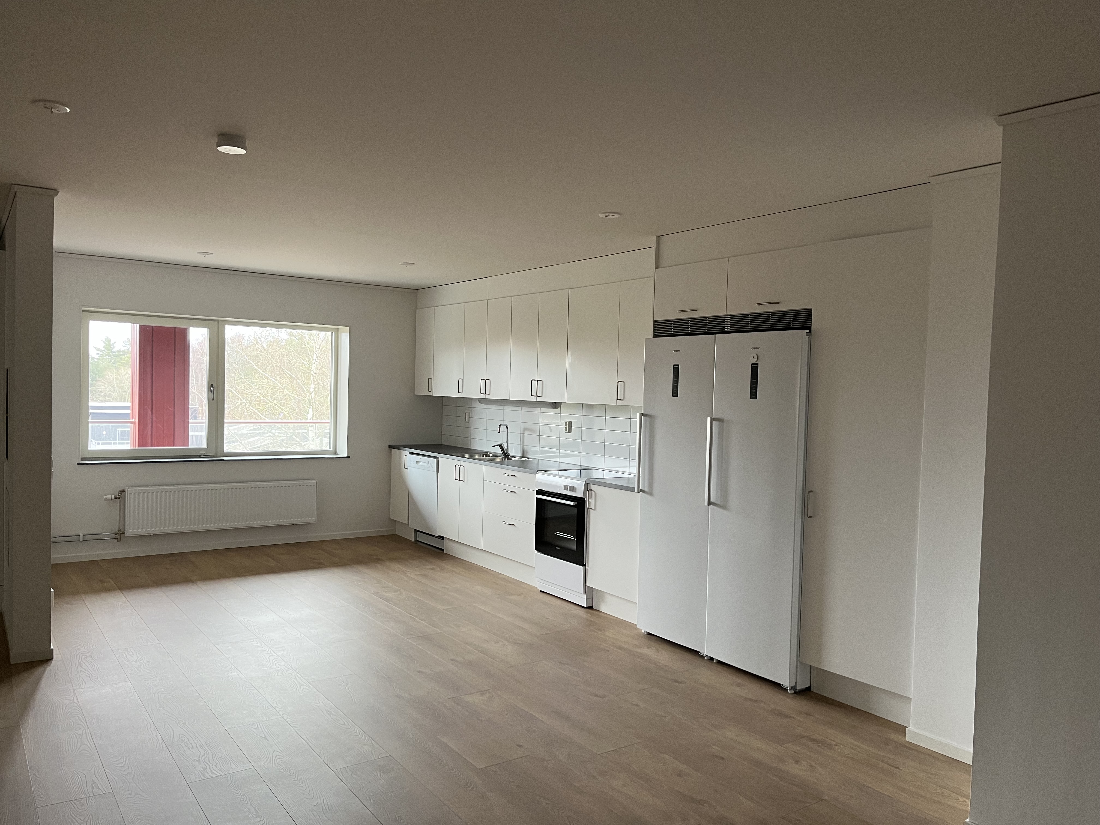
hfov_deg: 67.3
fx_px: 826
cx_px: 550
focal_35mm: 26
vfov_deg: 53.1
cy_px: 412
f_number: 1.6
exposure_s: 1/61
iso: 125
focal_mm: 5.1
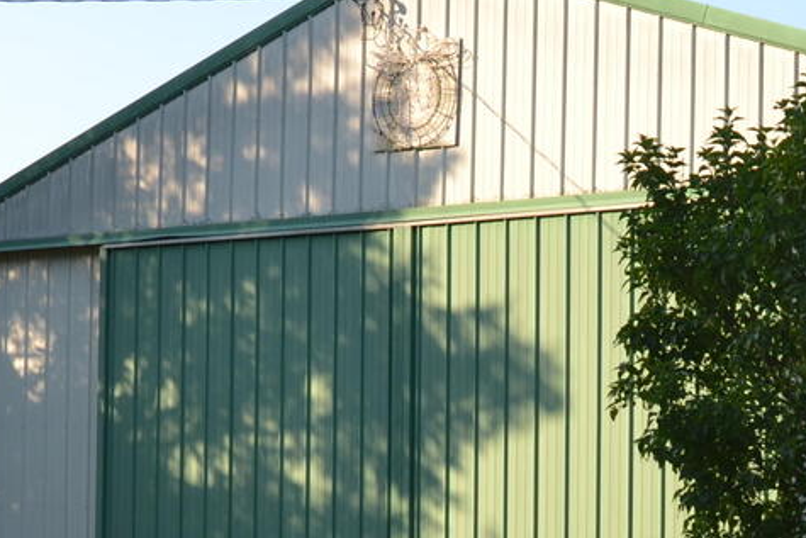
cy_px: 545
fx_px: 2060
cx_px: 648
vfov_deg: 14.6
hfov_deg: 21.8
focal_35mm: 92
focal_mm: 18
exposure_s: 1/200
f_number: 6.3
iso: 100
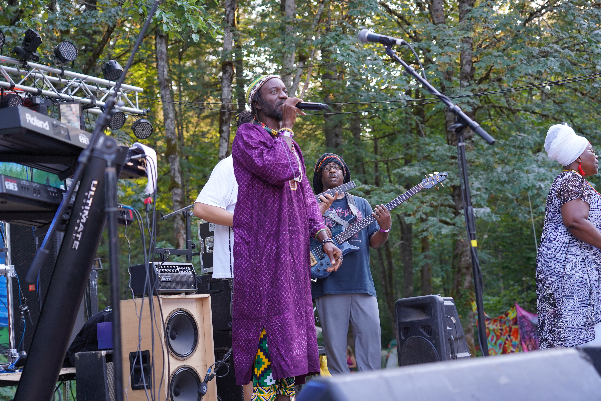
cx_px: 300
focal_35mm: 59
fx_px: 985
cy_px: 200
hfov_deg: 33.9
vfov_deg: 23.0
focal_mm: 59
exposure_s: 1/160
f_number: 4
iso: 500
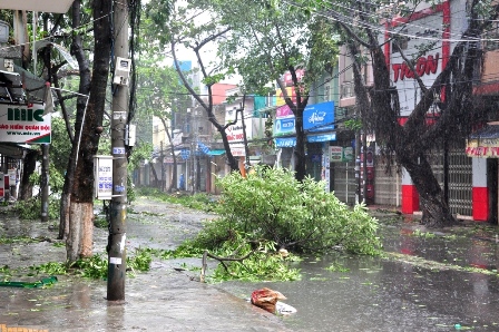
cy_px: 166
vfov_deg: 22.6
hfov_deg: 33.4
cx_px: 250
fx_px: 831
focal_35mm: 60
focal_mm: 40
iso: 1000
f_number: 7.1
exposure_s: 1/200
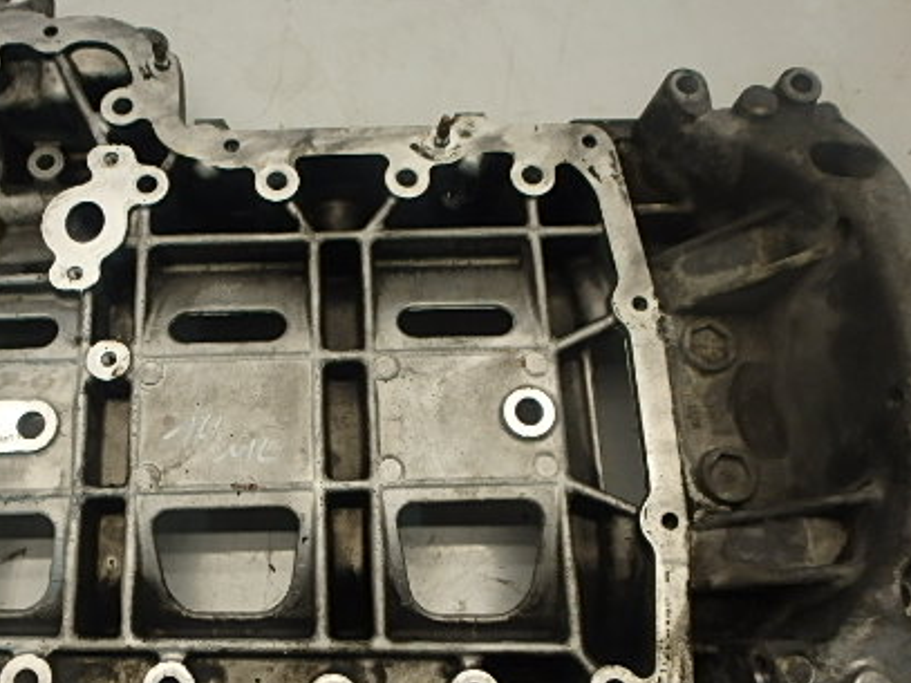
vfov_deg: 42.6
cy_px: 421
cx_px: 338
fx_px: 868
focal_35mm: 33
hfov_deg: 54.7
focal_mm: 3.7
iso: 200
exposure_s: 1/60
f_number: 3.5
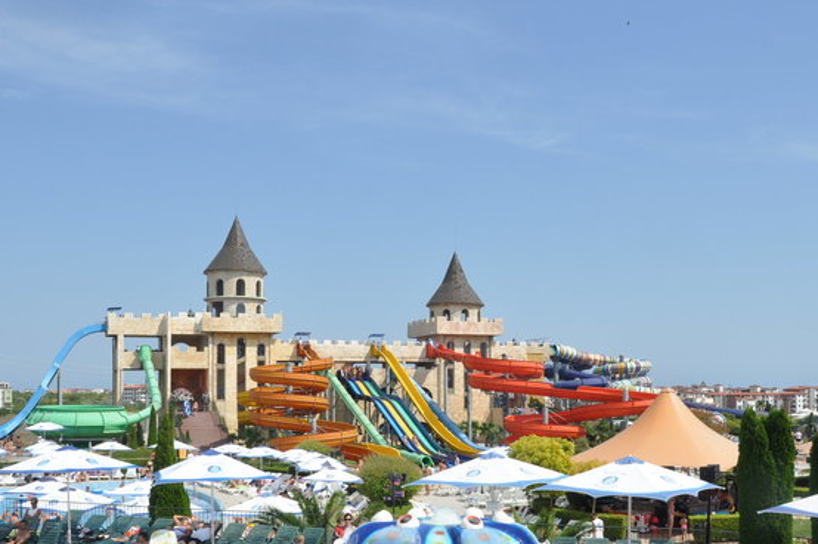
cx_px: 431
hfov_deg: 49.6
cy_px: 348
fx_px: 885
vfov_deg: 33.9
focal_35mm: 39
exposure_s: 1/500
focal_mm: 18
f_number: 11
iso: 400
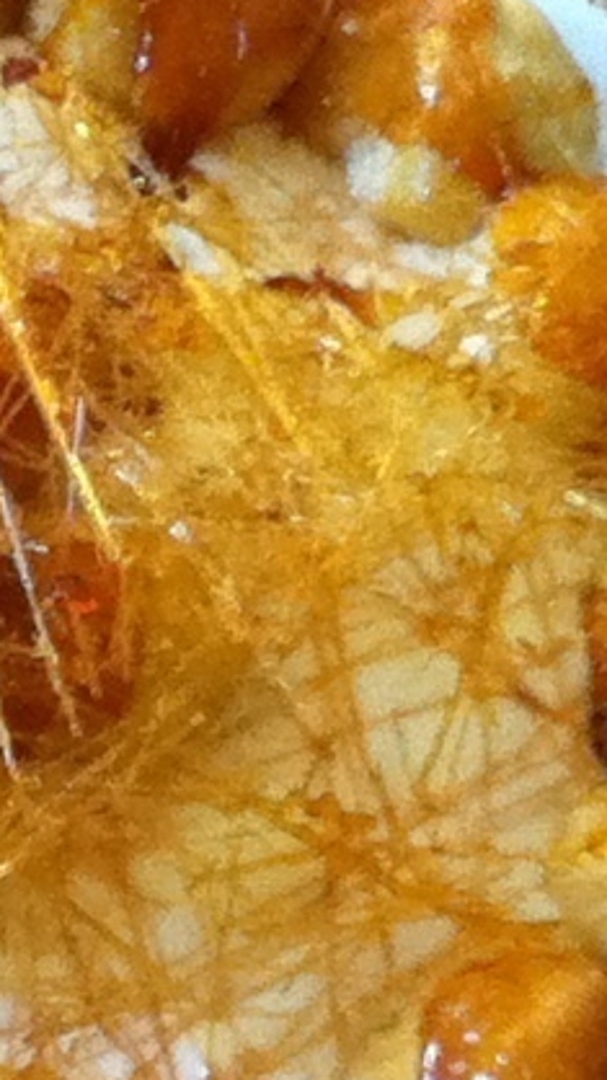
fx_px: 2290
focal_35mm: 80
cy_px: 809
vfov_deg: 26.2
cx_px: 155
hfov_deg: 15.0
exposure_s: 1/30
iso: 320
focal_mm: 3.85
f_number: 2.4
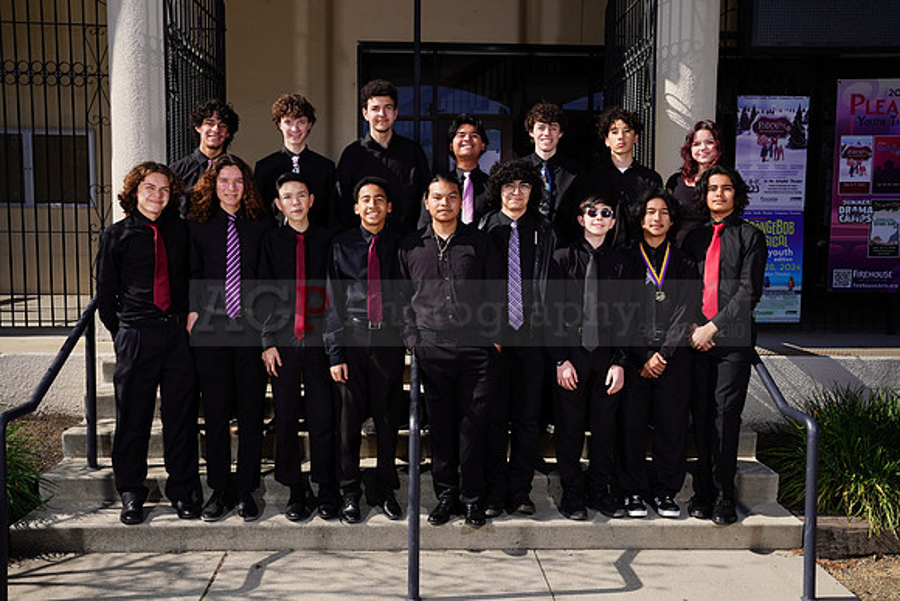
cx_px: 450
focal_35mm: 34
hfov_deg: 55.8
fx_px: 850
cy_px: 300
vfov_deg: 38.9
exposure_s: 1/250
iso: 100
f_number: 10
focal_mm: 34
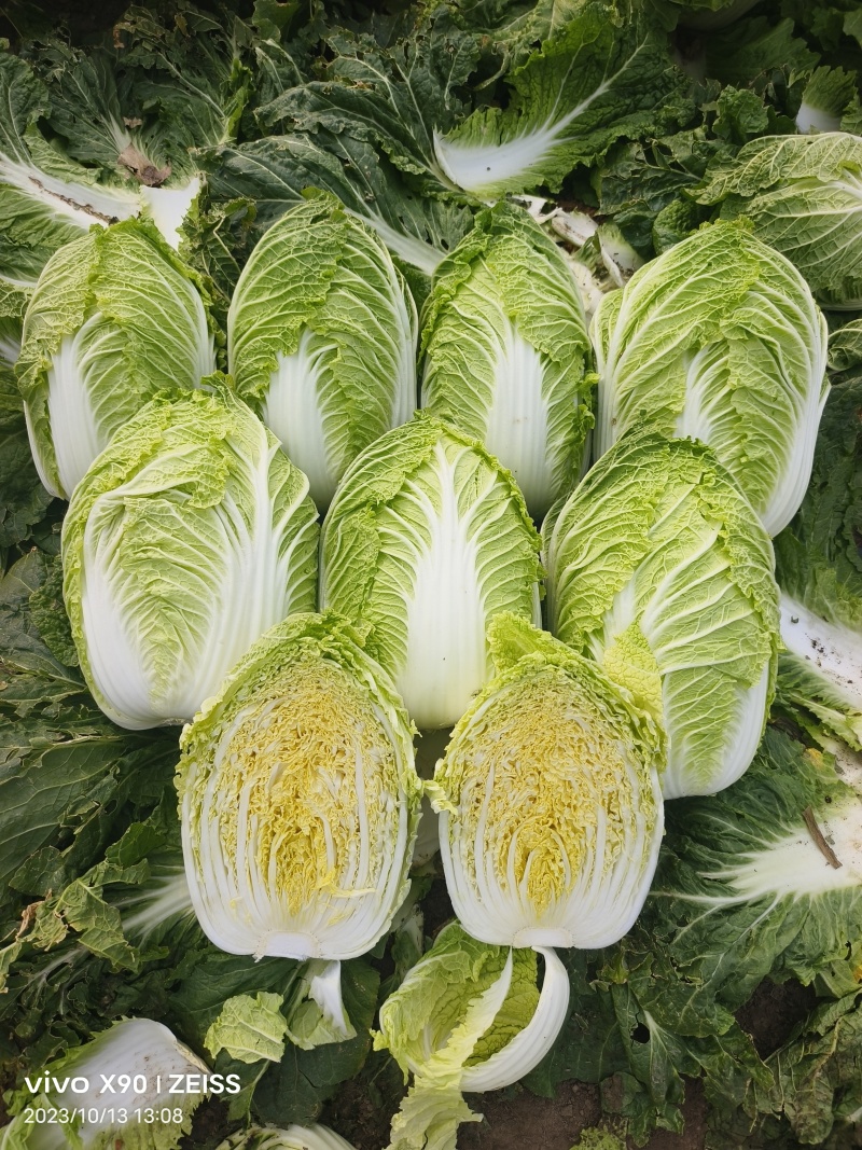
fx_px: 764
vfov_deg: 73.9
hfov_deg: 58.9
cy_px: 575
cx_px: 431
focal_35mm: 23
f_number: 1.75
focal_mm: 5.5
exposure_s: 1/1305
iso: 72
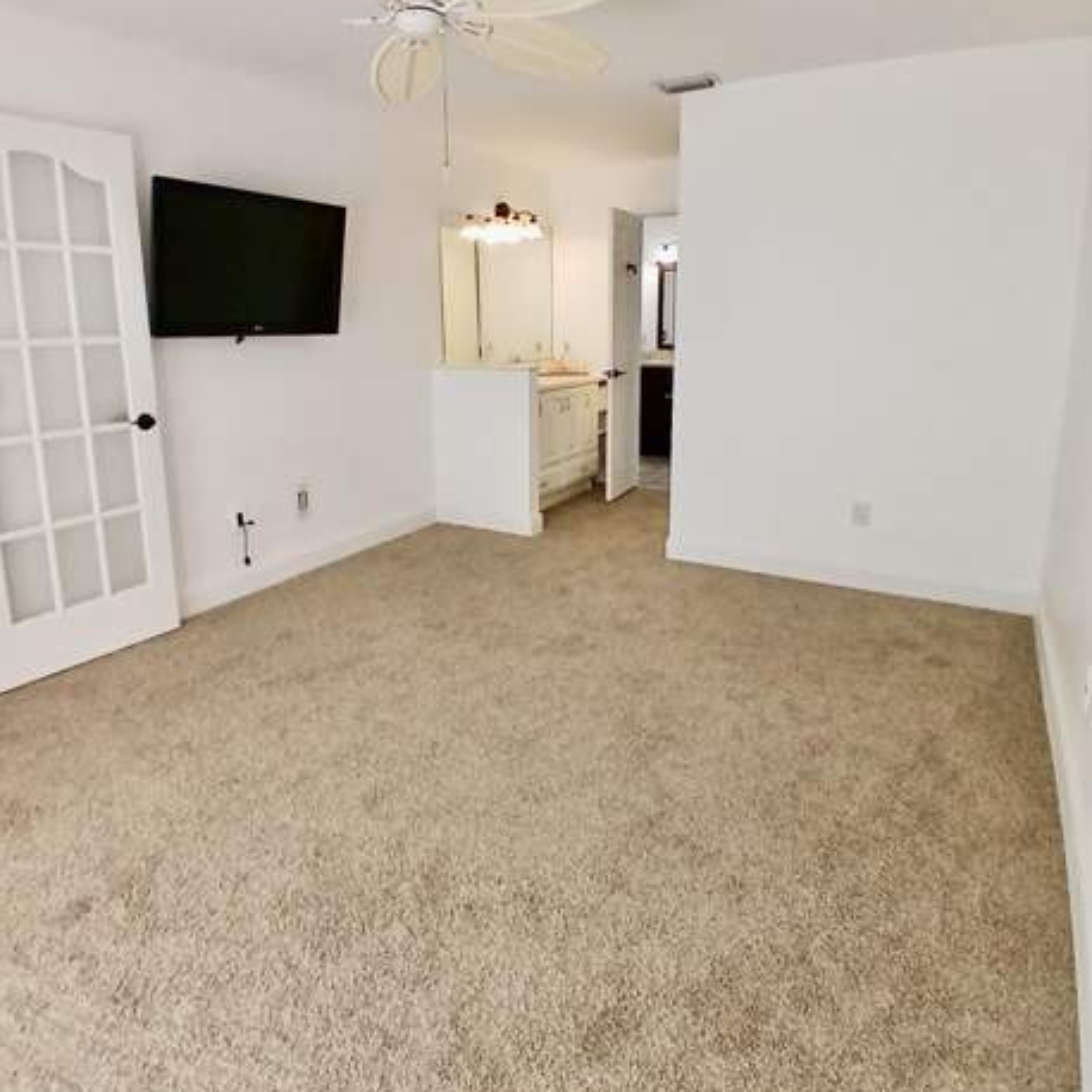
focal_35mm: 21
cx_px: 532
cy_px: 474
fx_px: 749
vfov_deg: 71.8
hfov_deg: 72.1
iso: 100
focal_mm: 1.4
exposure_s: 1/120
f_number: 2.2
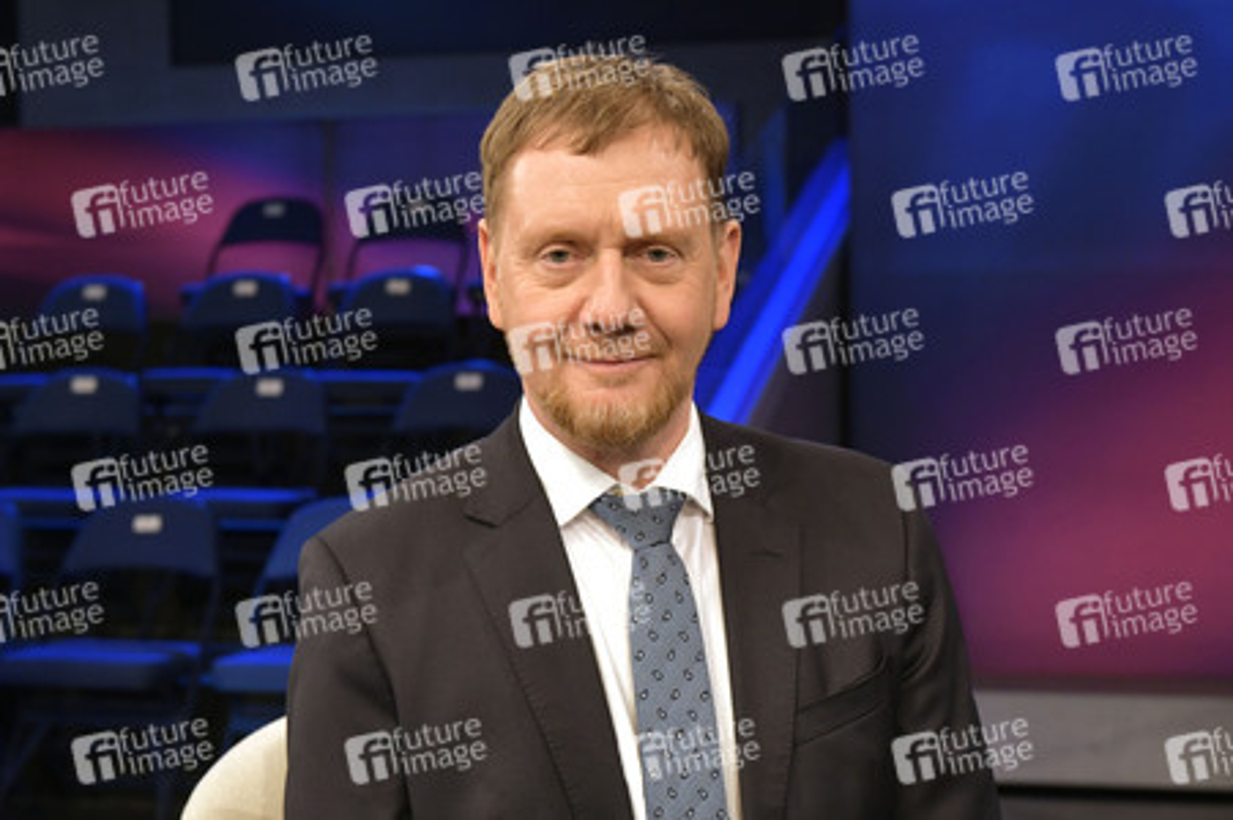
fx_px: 1882
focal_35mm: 55
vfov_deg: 24.6
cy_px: 410
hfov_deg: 36.3
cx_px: 616
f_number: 5.6
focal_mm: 55
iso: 2000
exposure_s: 1/200
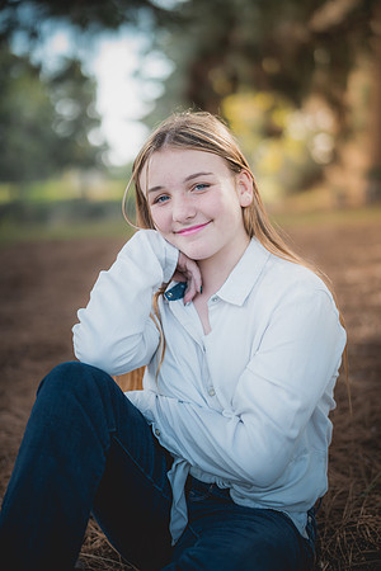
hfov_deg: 27.0
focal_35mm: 50
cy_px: 286
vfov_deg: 39.6
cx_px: 190
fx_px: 794
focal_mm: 50
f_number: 1.4
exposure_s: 1/2000
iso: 250
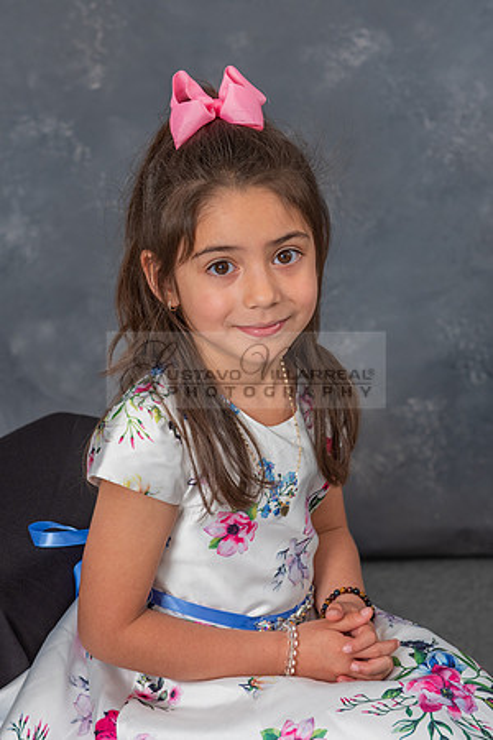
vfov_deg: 21.9
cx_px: 252
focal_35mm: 93
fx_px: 1909
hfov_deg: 14.7
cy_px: 370
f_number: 5.6
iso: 200
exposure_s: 1/160
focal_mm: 62
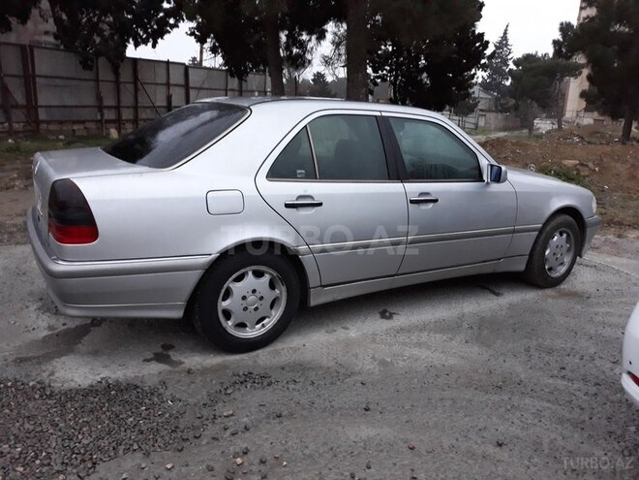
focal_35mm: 27
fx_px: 498
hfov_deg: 65.3
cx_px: 320
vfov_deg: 51.4
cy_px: 240
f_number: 1.7
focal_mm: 3.71
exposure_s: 1/25
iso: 200
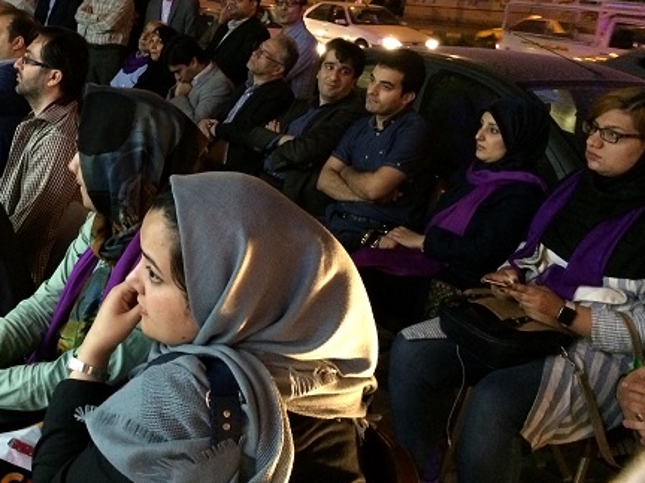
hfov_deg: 42.8
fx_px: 801
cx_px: 182
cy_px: 145
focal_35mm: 43
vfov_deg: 33.2
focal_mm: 4.15
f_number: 2.2
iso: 500
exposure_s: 1/17
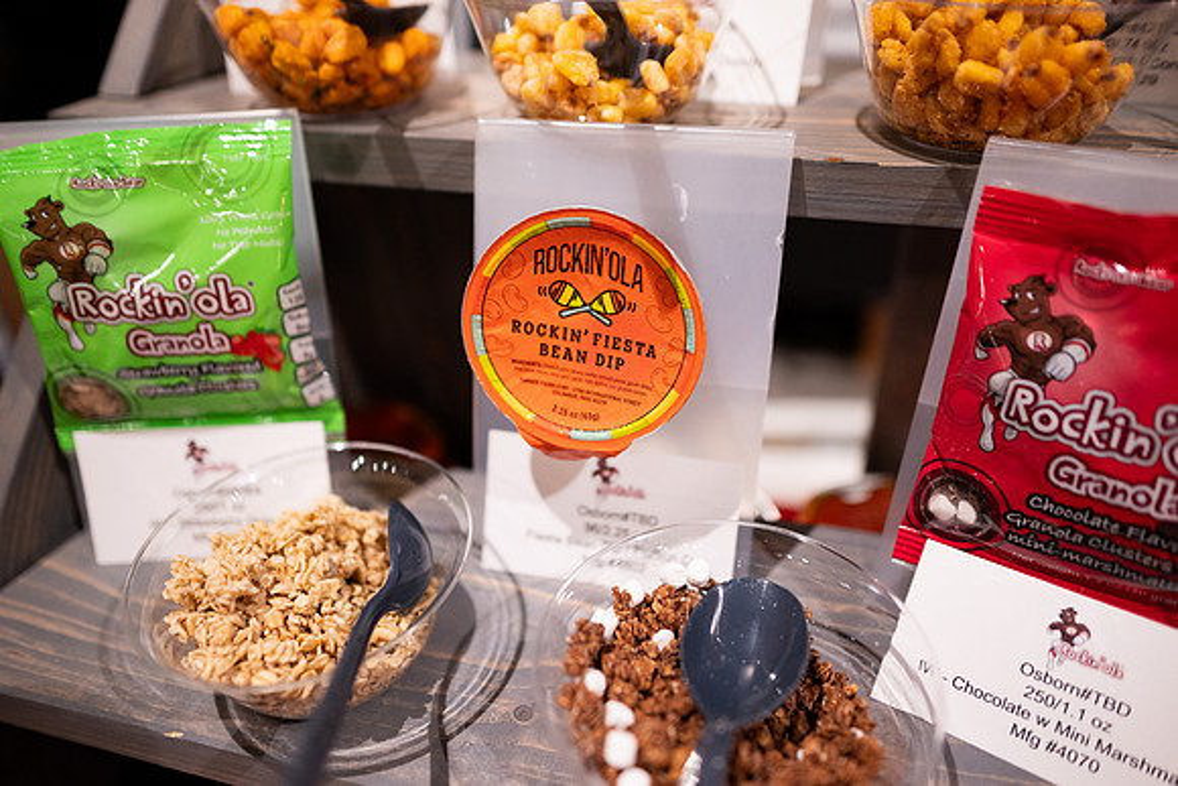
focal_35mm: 24
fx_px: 785
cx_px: 589
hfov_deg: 73.7
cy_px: 393
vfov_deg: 53.2
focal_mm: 24
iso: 1250
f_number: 1.8
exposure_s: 1/200
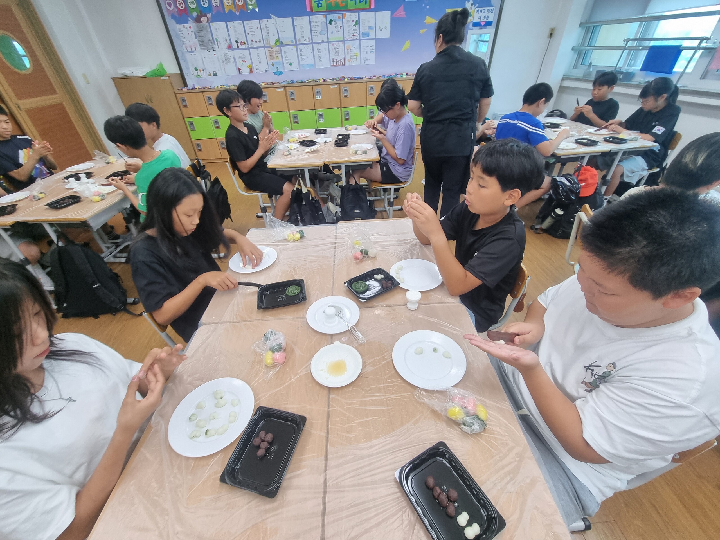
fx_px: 270
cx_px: 360
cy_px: 270
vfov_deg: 89.9
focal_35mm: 13
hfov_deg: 106.2
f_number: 2.2
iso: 125
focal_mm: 2.2
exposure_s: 1/60
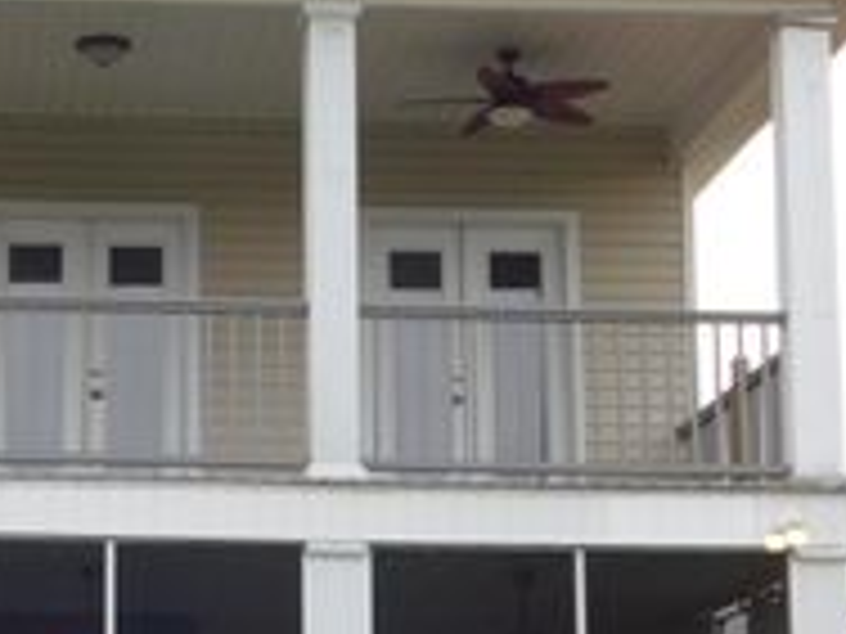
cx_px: 90
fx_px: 2933
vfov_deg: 12.3
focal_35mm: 120
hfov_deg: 16.2
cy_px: 443
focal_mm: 8
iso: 125
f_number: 3.7
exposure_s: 1/320
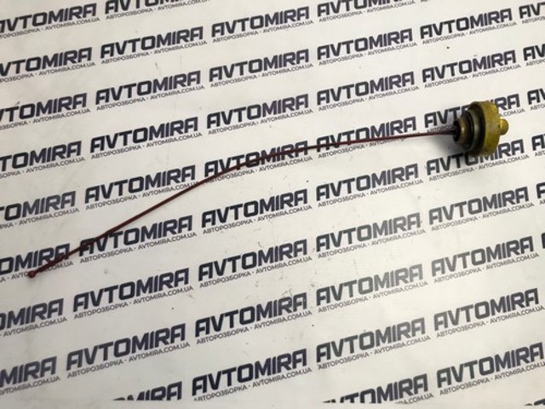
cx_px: 272
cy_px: 204
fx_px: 441
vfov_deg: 49.7
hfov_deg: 63.4
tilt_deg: -78.5
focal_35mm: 28
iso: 40
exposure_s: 1/100
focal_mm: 3.99
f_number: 1.8
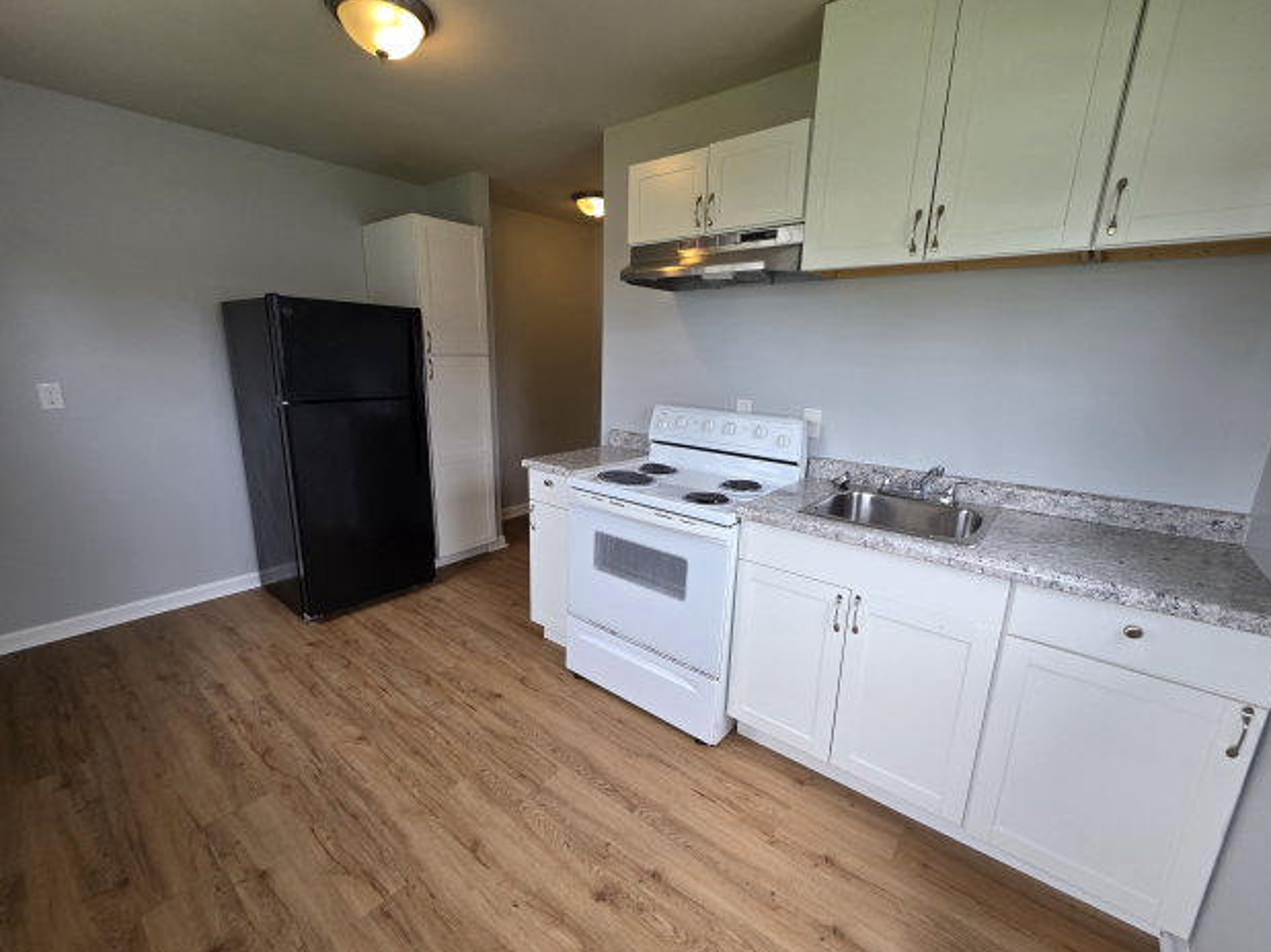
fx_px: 514
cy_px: 490
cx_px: 619
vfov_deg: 85.6
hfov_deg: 102.1
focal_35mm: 14
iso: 80
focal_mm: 2.2
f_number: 1.9
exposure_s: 1/120
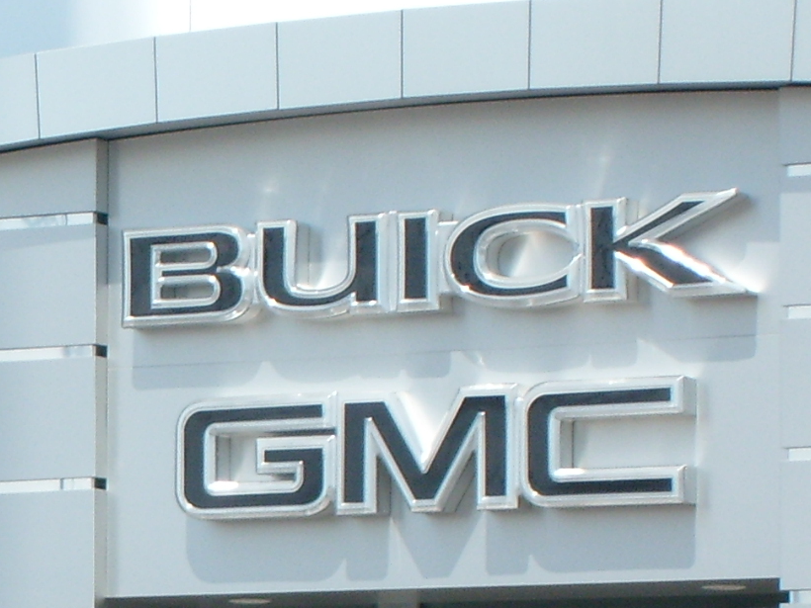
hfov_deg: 7.6
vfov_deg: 5.8
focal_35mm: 256
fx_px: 5998
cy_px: 641
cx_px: -246
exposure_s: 1/125
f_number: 10.6
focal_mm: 13.7
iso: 80
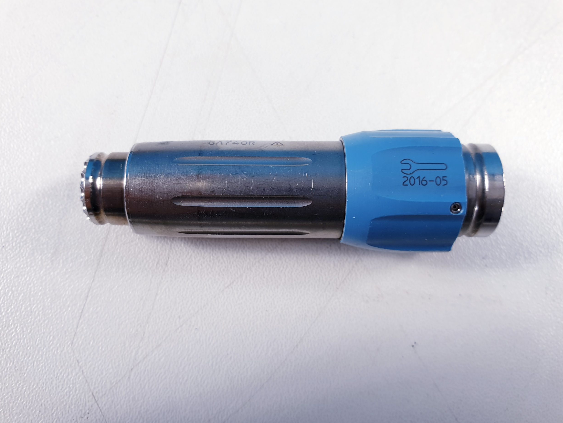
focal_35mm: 27
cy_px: 212
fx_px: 439
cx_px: 283
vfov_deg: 51.4
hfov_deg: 65.3
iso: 80
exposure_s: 1/50
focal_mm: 4.3
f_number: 2.4
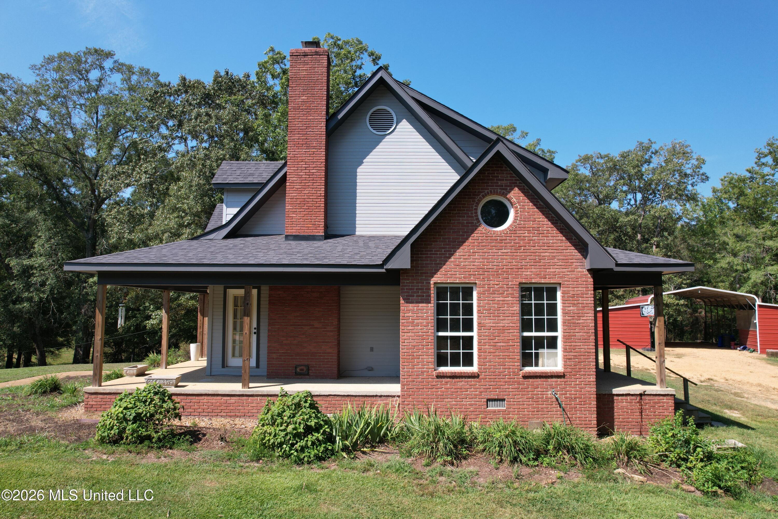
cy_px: 260
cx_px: 389
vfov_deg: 57.2
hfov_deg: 78.6
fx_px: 475
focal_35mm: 22
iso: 110
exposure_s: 1/1250
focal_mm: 8.38
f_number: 2.8
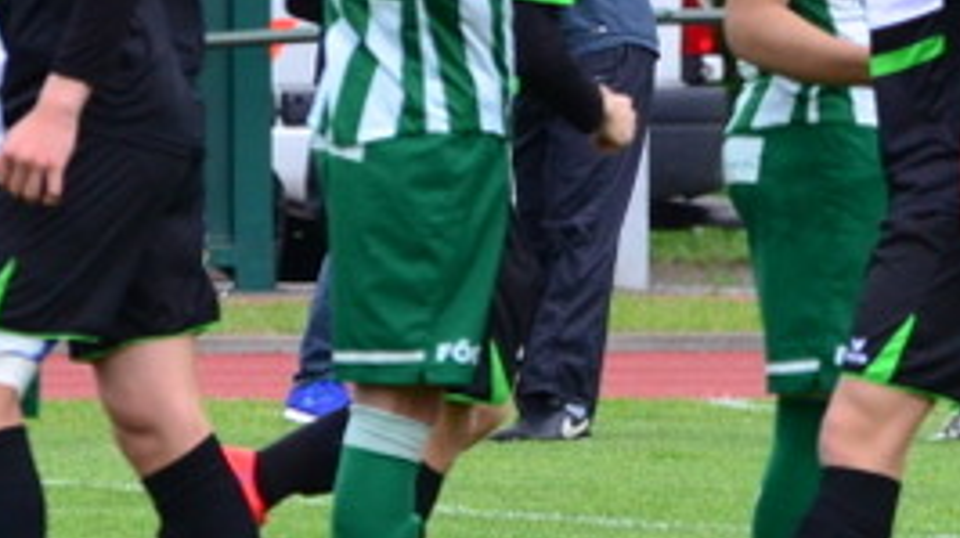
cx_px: 1714
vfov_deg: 0.9
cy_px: 385
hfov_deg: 1.6
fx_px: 35128
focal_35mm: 1381
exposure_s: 1/500
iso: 500
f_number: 5.6
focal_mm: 195
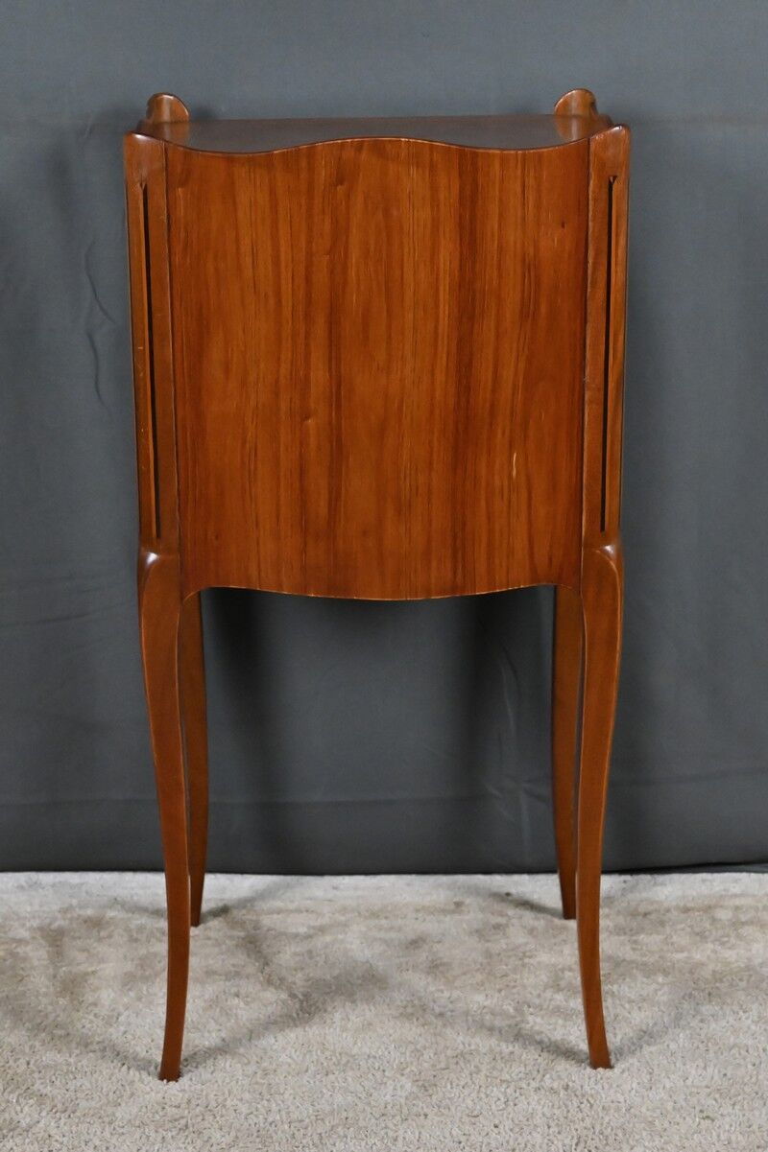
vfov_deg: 44.5
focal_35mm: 44
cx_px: 384
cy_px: 576
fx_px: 1409
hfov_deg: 30.5
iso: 5000
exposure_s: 1/100
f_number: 6
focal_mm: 44
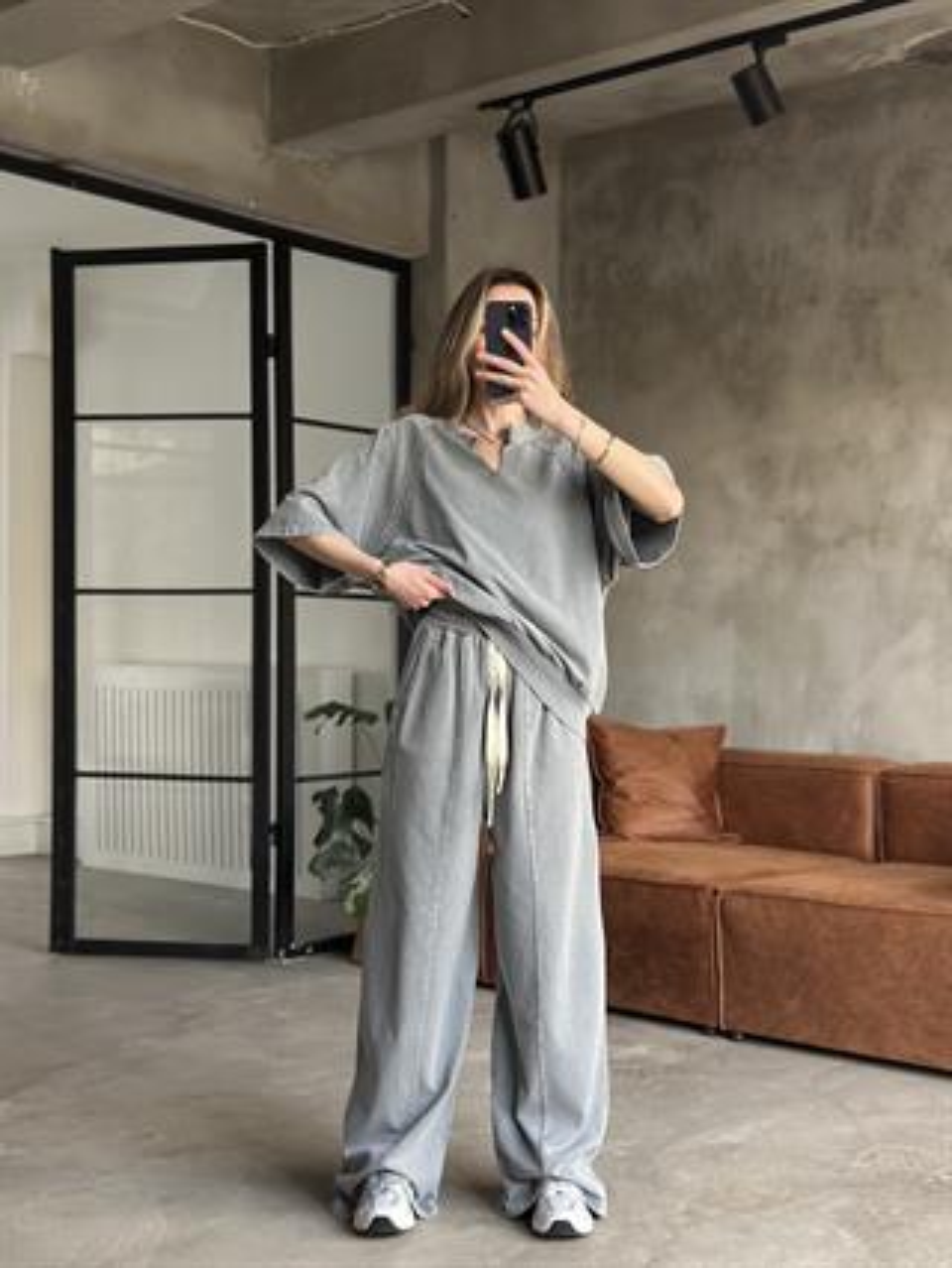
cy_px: 634
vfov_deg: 39.6
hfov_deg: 30.3
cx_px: 476
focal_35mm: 48
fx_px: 1758
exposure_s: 1/60
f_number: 1.78
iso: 320
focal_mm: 6.86
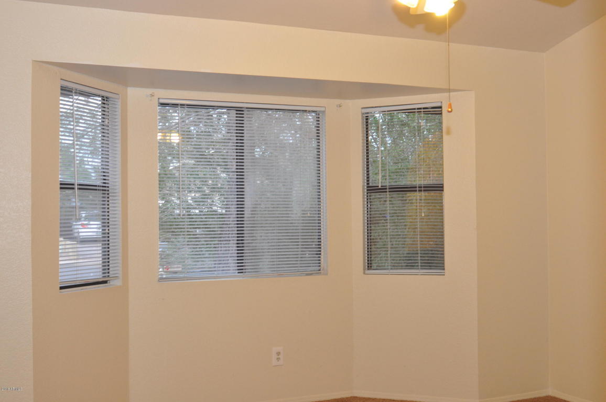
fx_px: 706
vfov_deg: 31.8
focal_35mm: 42
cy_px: 201
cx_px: 303
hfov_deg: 46.4
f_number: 4
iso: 640
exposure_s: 1/60
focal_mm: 28
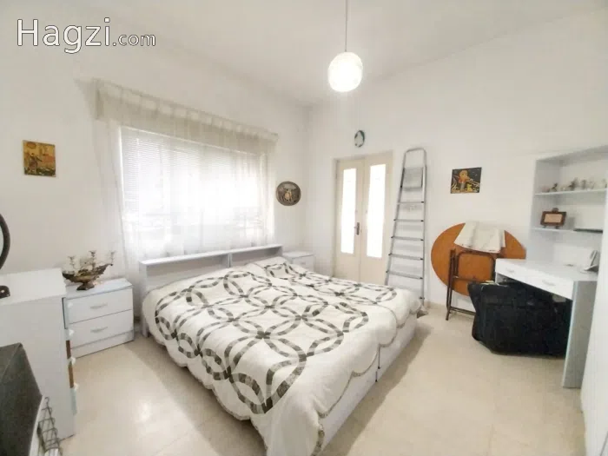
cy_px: 228
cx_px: 304
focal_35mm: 13
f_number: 2.2
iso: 500
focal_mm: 1.3
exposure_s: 1/14
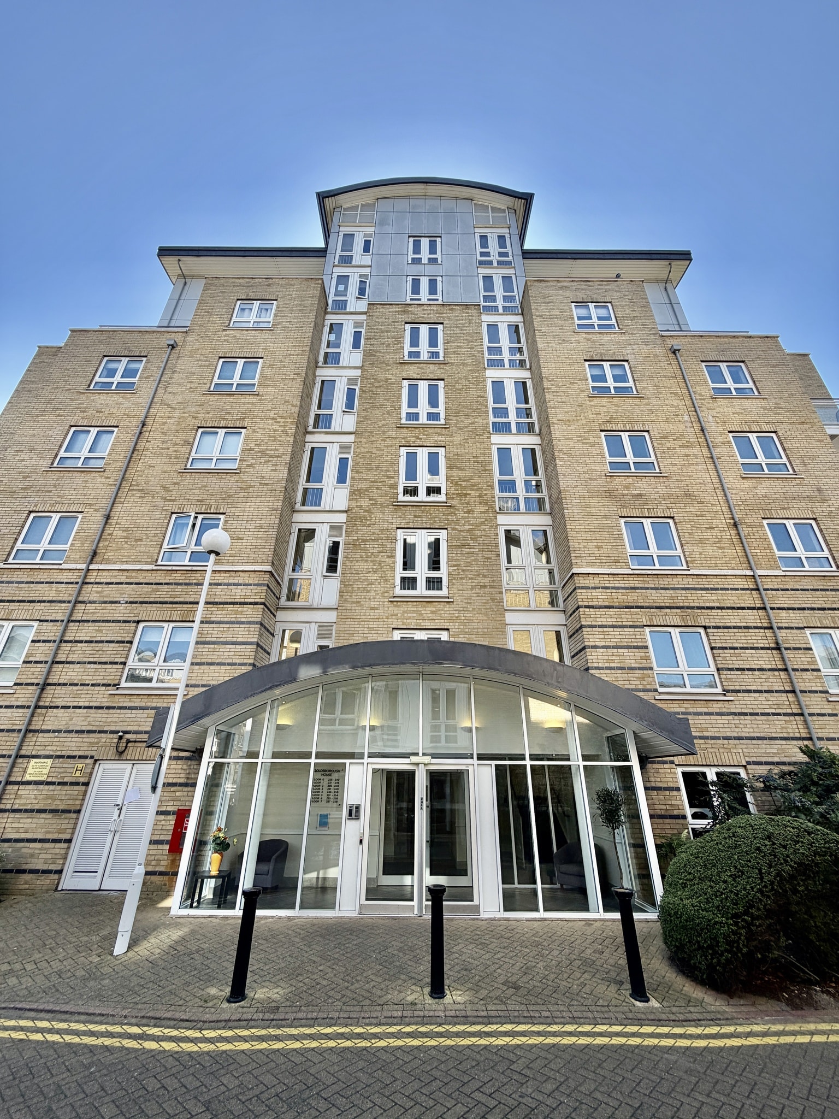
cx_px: 420
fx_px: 452
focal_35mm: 14
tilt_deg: +27.7
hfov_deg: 85.7
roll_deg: -0.9
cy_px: 560
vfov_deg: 102.1
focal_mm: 2.22
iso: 40
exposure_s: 1/554
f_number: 2.2
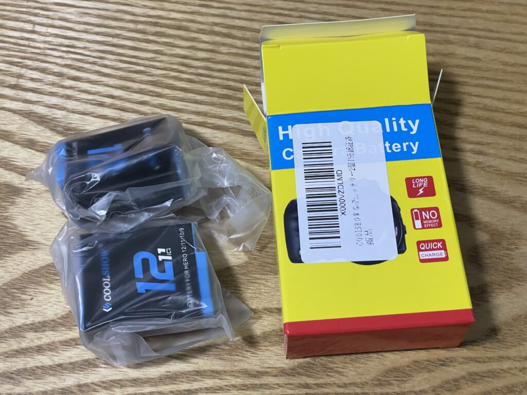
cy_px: 198
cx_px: 264
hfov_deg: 36.8
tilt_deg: -63.0
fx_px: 792
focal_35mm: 52
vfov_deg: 28.0
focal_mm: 6
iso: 320
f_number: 2
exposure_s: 1/50
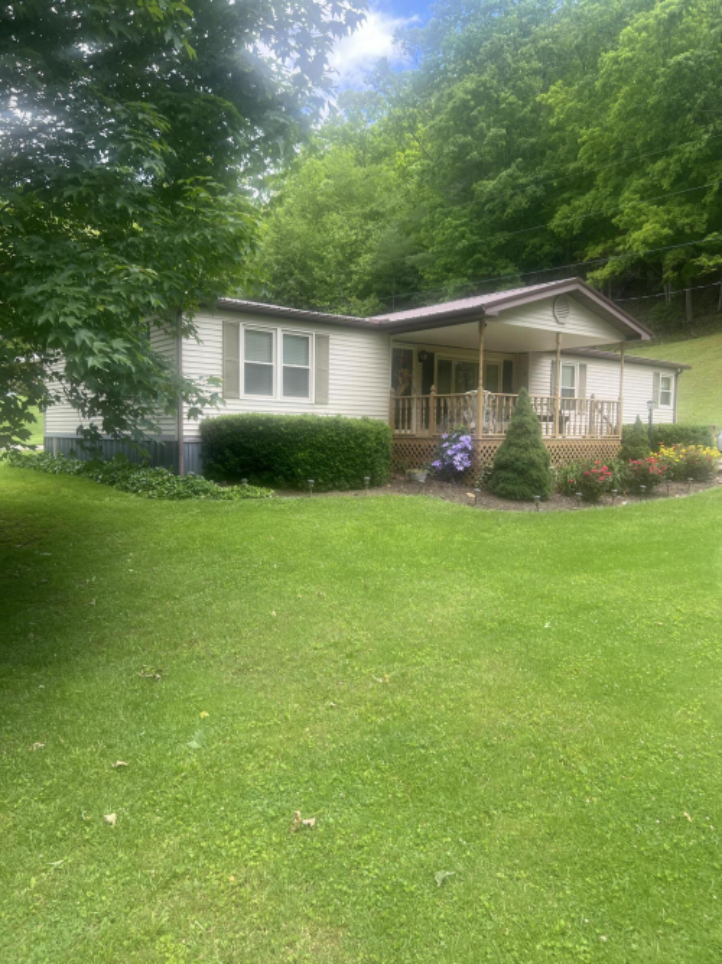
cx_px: 361
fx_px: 723
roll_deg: +0.9
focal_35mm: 26
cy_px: 482
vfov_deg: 67.3
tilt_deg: -2.1
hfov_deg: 53.0
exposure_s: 1/748
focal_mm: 5.7
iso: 50
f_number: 1.5
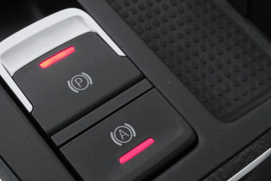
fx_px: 625
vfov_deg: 16.4
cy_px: 69
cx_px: 103
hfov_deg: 24.4
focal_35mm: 83
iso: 2000
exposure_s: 1/125
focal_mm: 25.6
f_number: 9
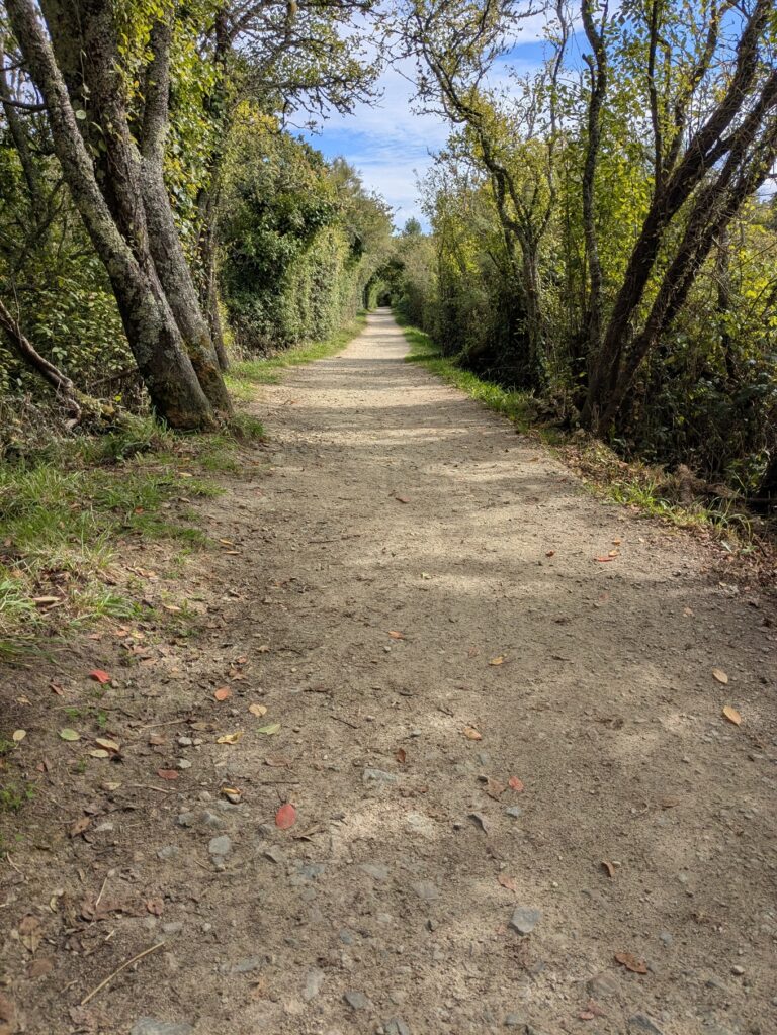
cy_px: 518
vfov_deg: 65.3
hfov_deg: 51.4
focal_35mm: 27
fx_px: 808
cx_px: 388
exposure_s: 1/3891
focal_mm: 4.38
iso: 57
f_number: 1.73
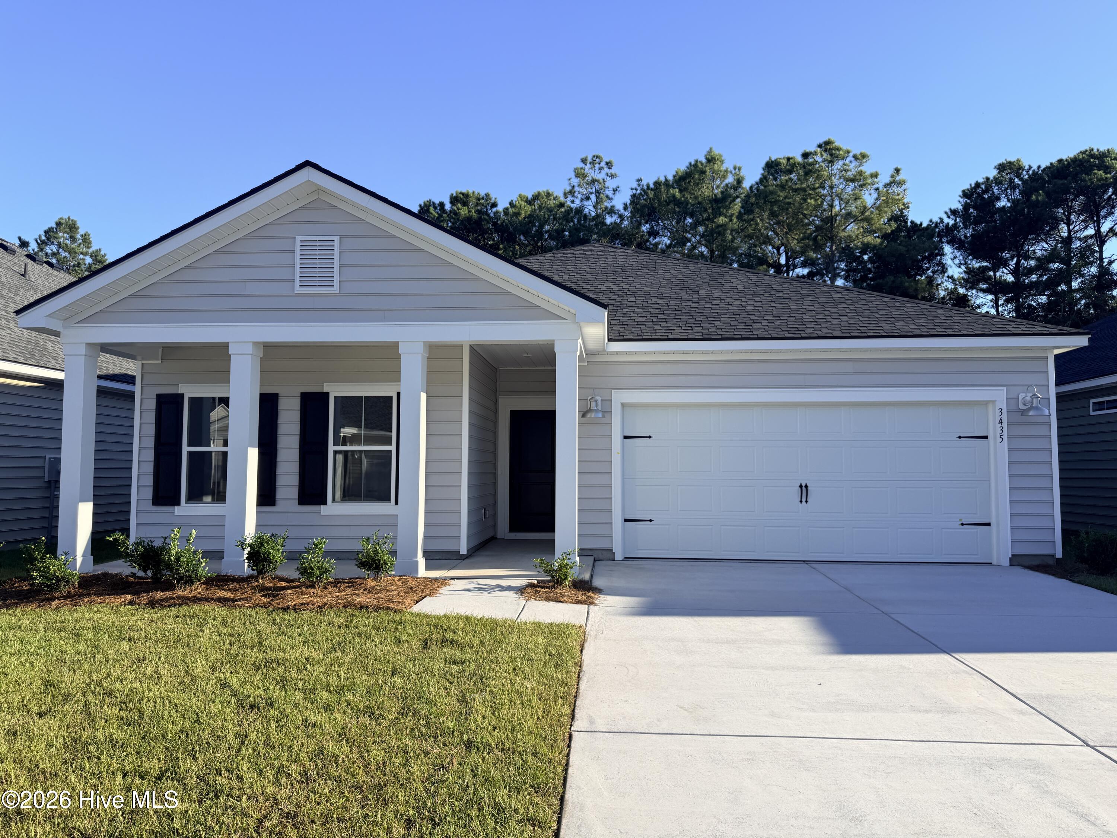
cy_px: 419
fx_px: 774
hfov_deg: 71.6
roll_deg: +1.5
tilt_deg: +4.1
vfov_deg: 56.8
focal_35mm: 24
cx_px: 558
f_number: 1.78
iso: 80
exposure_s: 1/3021
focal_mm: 6.76
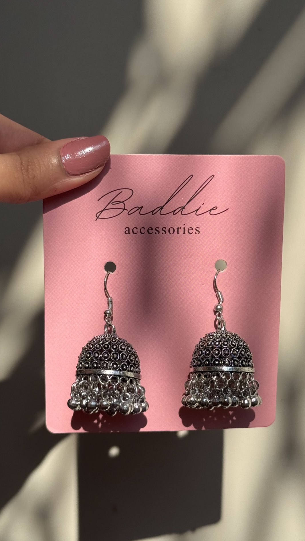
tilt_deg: -10.9
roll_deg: -1.2
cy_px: 271
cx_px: 158
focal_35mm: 53
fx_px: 762
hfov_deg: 22.6
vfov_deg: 39.2
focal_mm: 6.76
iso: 64
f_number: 1.78
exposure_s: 1/5376
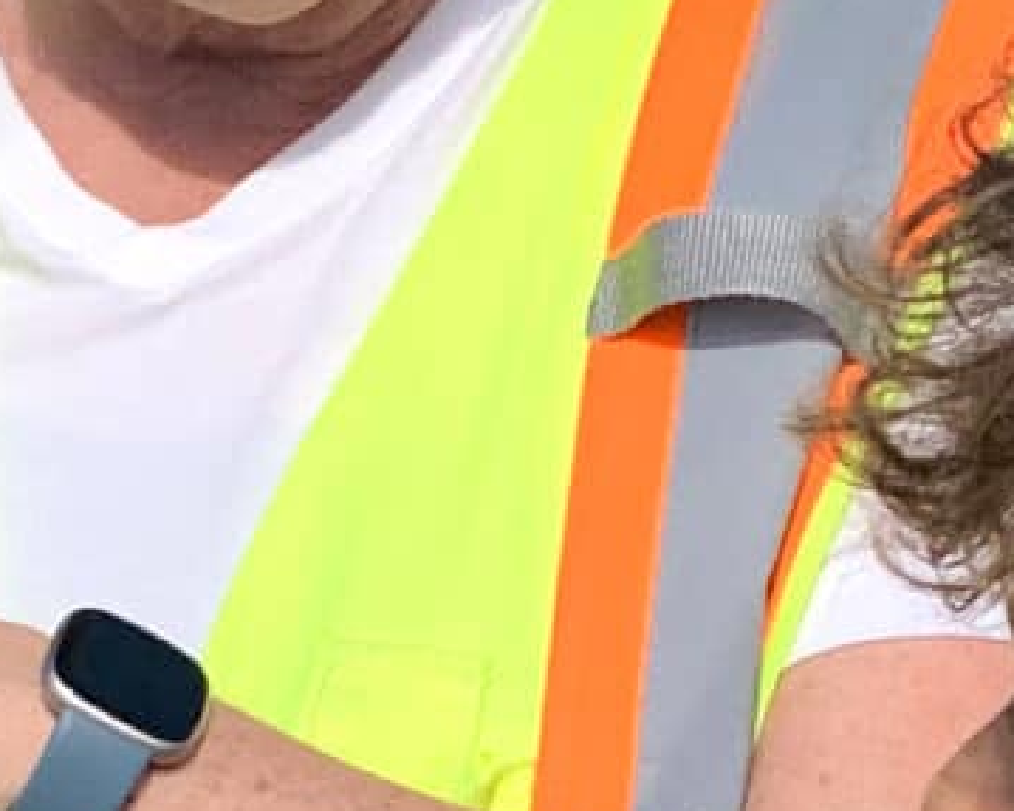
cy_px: 1074
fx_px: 5430
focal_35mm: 181
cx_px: -107
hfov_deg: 10.5
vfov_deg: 8.4
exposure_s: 1/2208
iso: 25
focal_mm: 4.25
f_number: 1.8
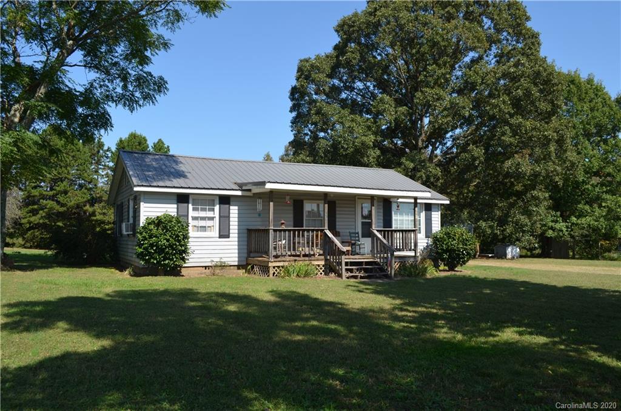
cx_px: 310
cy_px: 206
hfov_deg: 67.5
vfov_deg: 47.7
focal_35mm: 27
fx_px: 465
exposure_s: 1/250
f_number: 8
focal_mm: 18
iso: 140
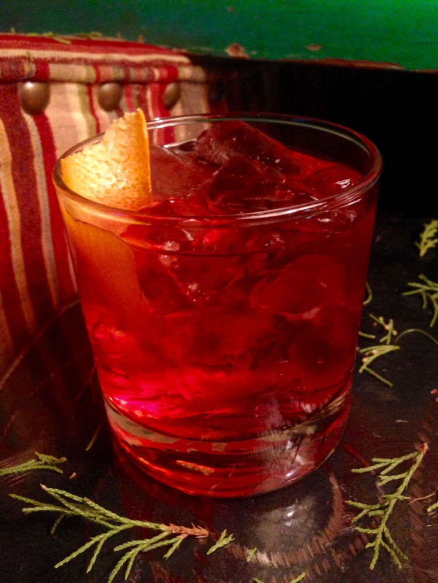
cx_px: 219
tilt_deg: -31.7
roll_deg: +1.6
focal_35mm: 33
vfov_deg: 55.4
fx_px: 557
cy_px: 292
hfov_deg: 42.9
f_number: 2.4
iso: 250
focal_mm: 4.12
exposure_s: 1/20
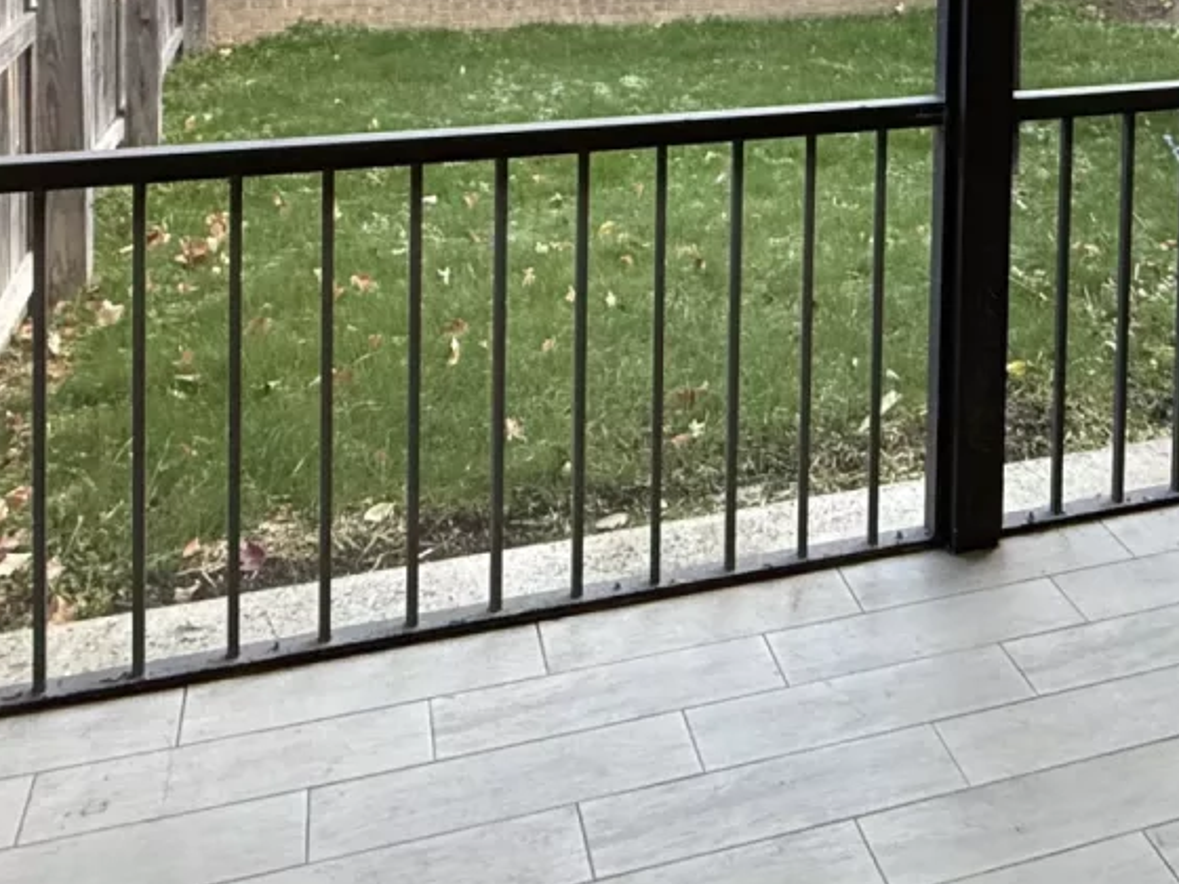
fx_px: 1362
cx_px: 790
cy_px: -204
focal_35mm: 40
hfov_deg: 46.0
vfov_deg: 30.1
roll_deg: -1.3
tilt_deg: -2.4
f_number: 2.2
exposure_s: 1/99
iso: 250
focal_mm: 2.22
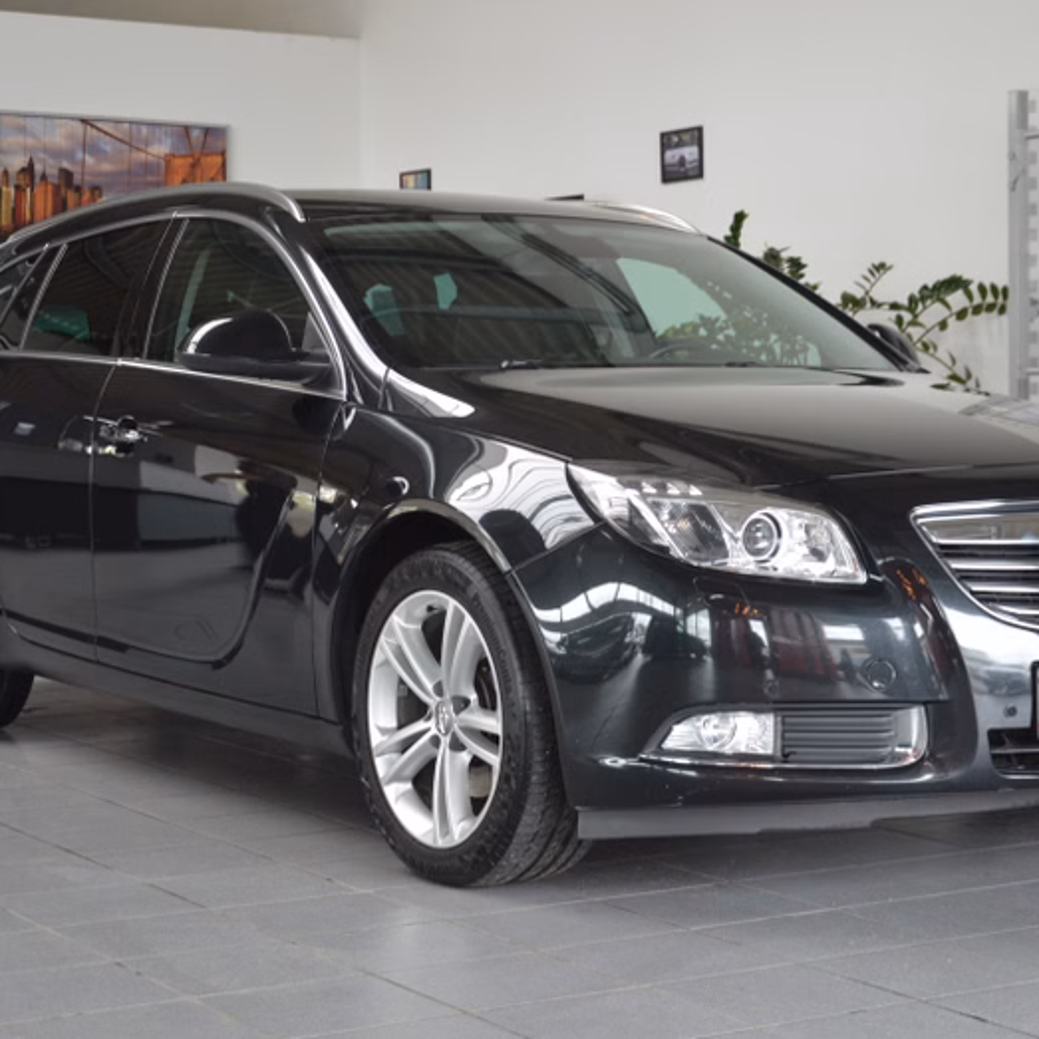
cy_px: 515
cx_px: 576
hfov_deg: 23.3
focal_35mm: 74
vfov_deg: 23.4
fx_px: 2513
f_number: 4.5
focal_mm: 38
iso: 400
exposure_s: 1/30
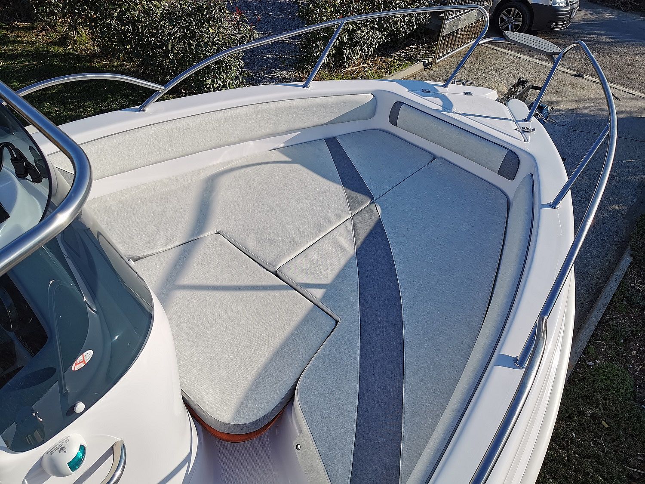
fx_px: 503
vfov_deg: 51.4
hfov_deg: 65.3
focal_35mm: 27
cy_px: 242
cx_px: 322
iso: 50
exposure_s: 1/3922
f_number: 1.6
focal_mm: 5.56
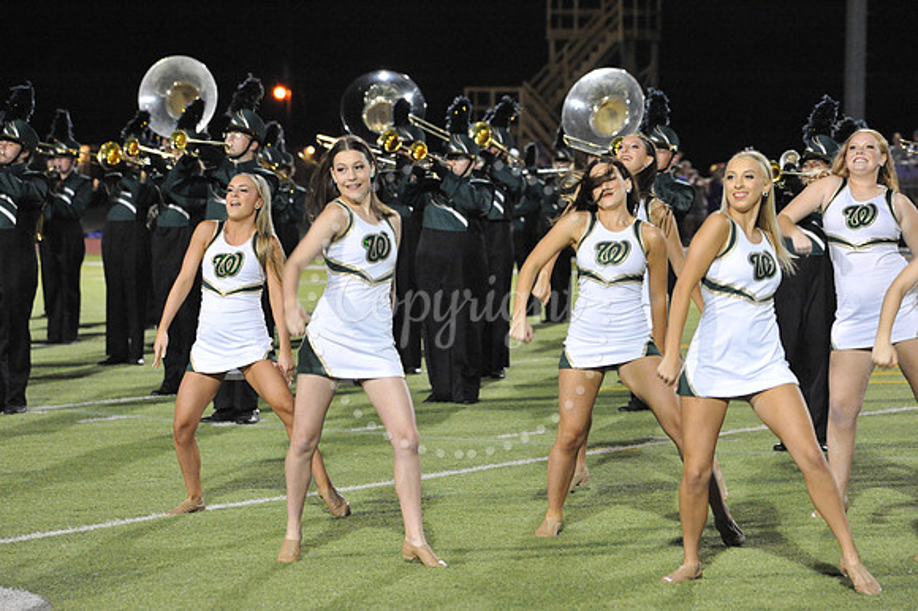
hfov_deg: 13.7
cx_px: 459
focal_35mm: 150
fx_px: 3823
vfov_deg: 9.1
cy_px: 306
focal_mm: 150
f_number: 6.3
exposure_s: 1/160
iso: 6400
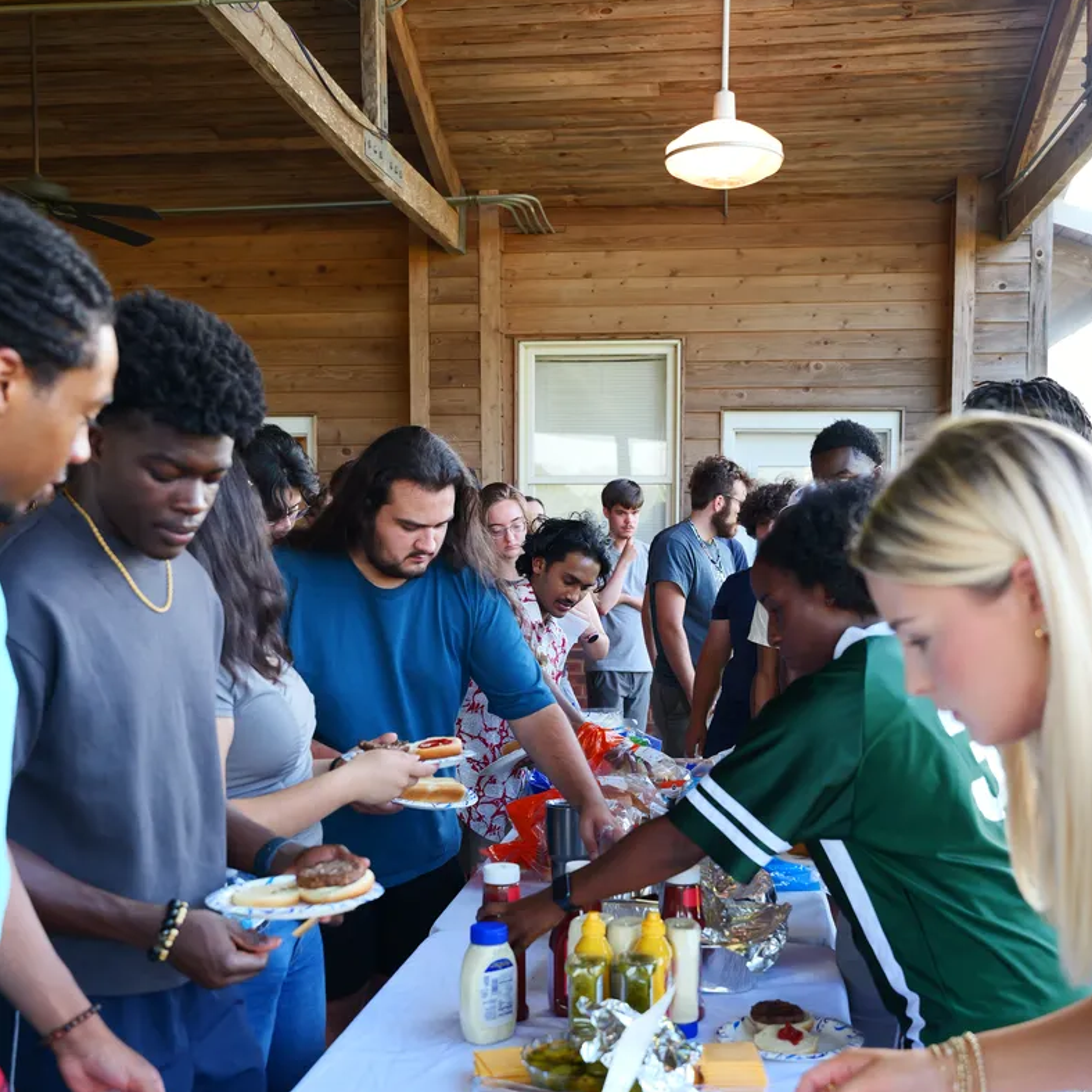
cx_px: 553
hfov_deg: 38.3
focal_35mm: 44
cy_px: 711
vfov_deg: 38.0
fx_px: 1570
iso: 2000
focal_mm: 34
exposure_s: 1/250
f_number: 4
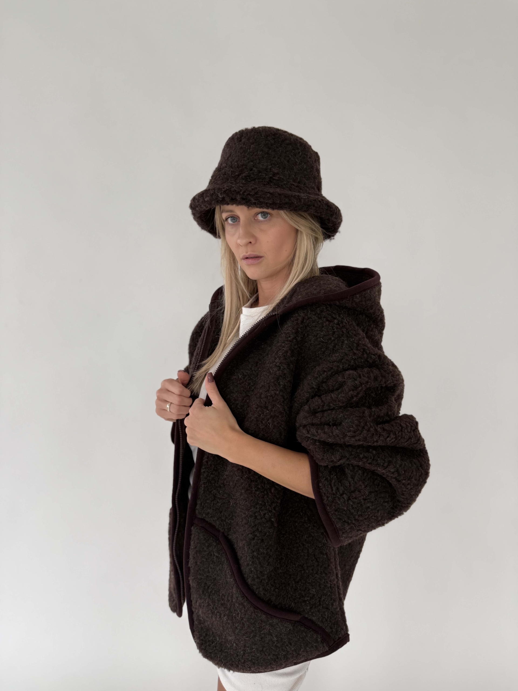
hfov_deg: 56.8
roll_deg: -2.1
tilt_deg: -7.5
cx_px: 259
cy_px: 346
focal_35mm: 24
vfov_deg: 71.6
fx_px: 479
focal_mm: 6.76
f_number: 1.78
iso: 50
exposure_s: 1/133
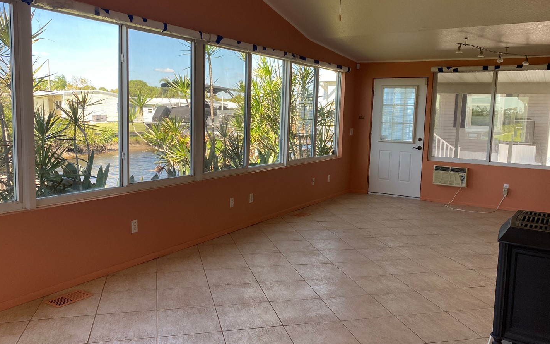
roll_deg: -1.2
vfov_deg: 40.6
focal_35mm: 31
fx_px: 465
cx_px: 274
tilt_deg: -6.3
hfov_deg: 61.2
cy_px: 161
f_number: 1.8
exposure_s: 1/121
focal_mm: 4.25
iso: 64
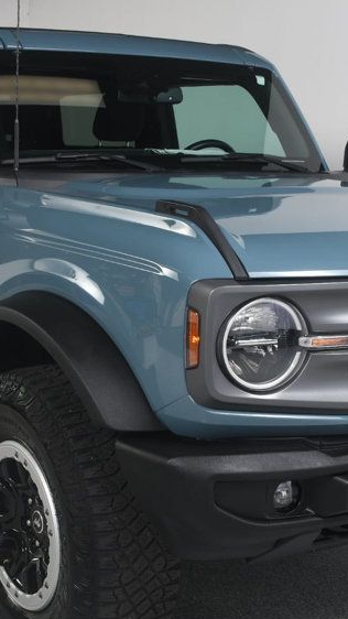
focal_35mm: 63
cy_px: 339
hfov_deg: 19.1
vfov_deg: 33.3
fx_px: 1034
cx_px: 160
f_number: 8
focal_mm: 22
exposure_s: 1/160
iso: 100
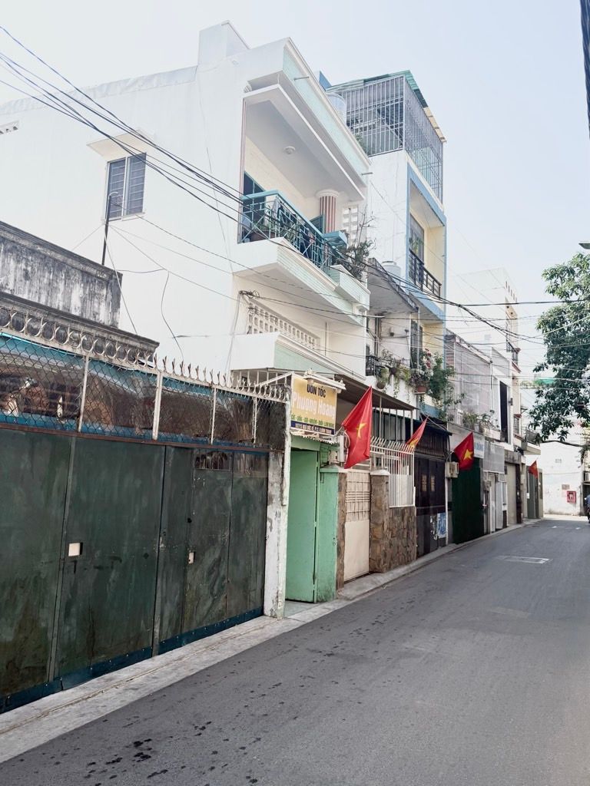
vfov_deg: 71.6
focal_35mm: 24
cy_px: 393
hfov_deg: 56.8
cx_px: 295
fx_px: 545
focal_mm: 6.76
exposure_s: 1/3759
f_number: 1.78
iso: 100
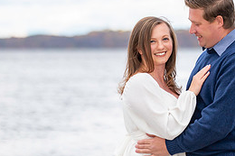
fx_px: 1644
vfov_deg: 5.4
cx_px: 162
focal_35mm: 252
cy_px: 46
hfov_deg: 8.2
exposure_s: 1/8000
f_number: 2.8
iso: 1250
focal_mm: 112
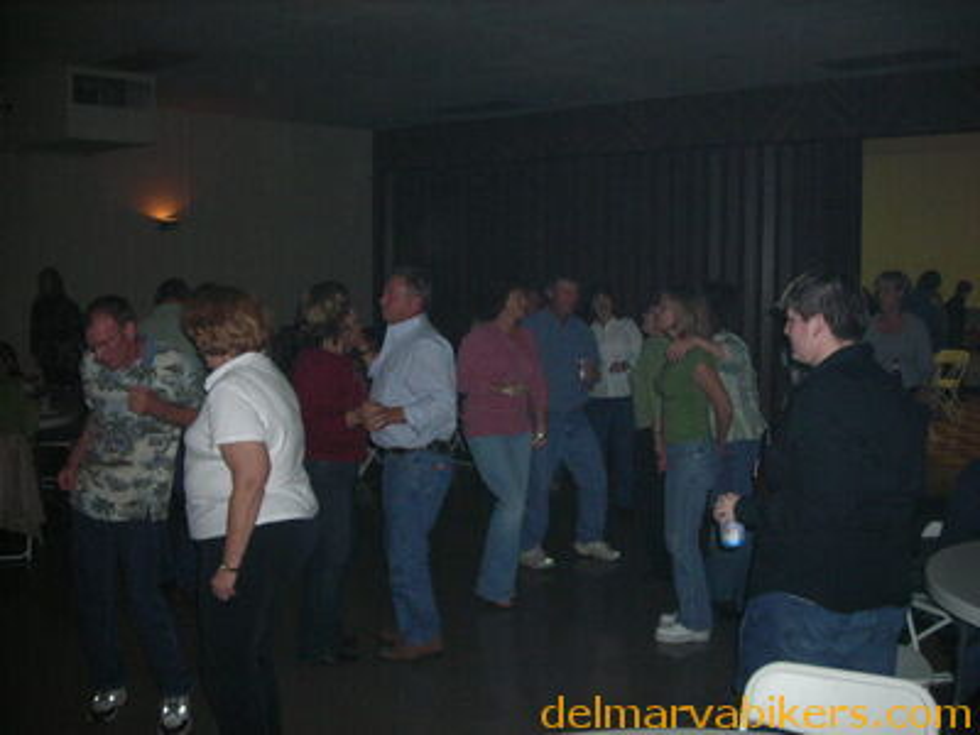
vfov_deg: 37.7
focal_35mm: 38
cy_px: 368
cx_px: 490
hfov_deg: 49.0
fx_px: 1076
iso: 200
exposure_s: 1/60.1
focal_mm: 6.3
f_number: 3.2
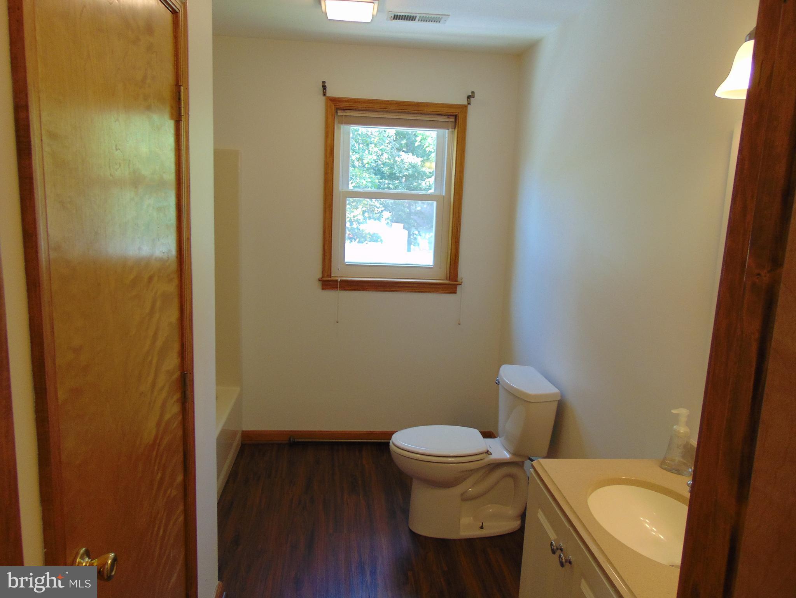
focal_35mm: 25
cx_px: 398
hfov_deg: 69.4
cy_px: 299
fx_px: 575
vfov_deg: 54.9
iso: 100
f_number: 3
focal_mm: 4.5
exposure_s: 1/30
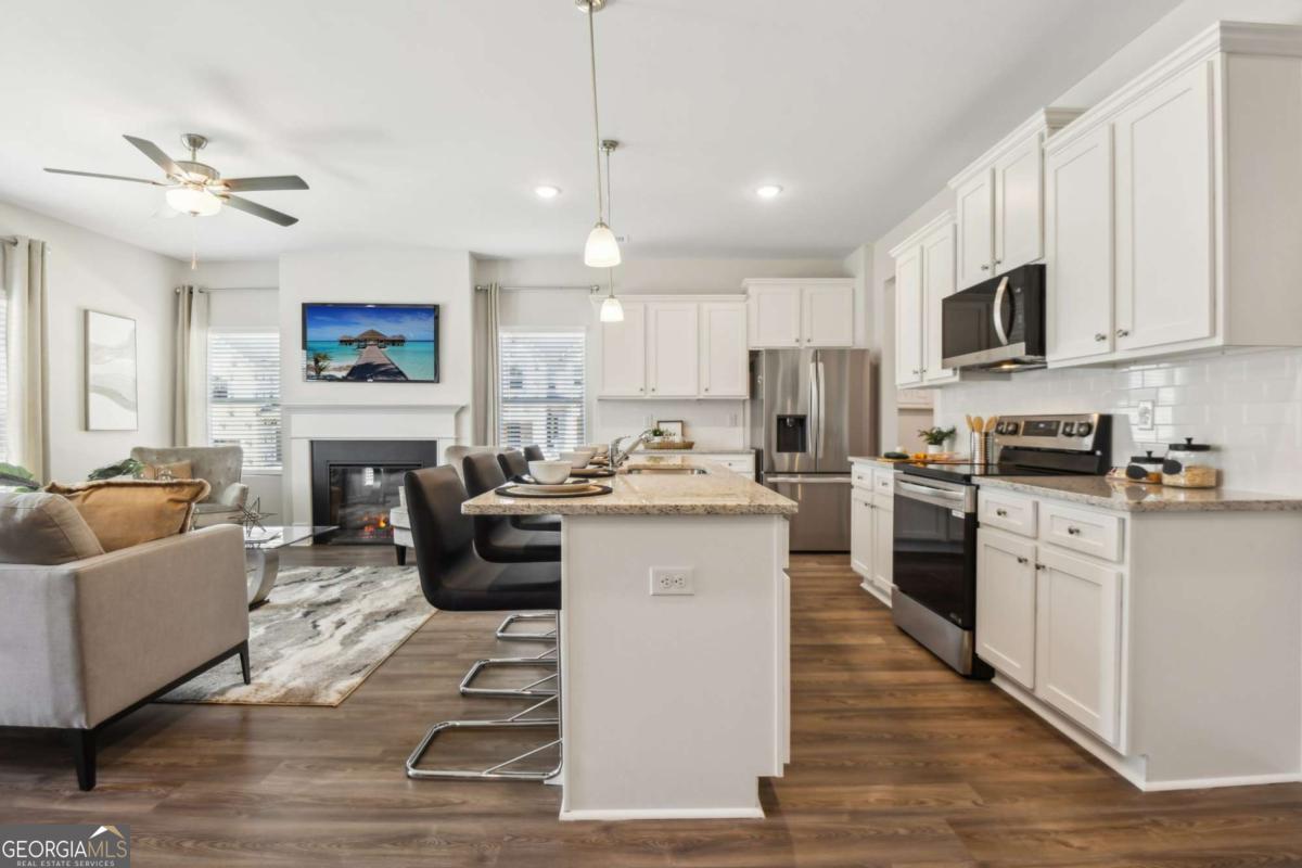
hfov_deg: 96.7
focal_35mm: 16
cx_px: 651
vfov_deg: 73.7
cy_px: 434
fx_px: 579
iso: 400
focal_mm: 16
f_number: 8
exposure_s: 1/20
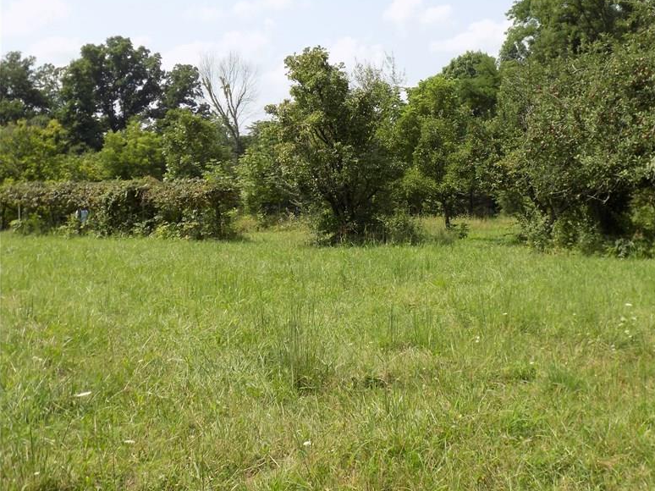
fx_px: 851
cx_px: 432
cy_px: 179
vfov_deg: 32.0
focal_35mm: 45
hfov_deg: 41.6
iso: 80
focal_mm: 6.1
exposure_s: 1/640
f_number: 3.4
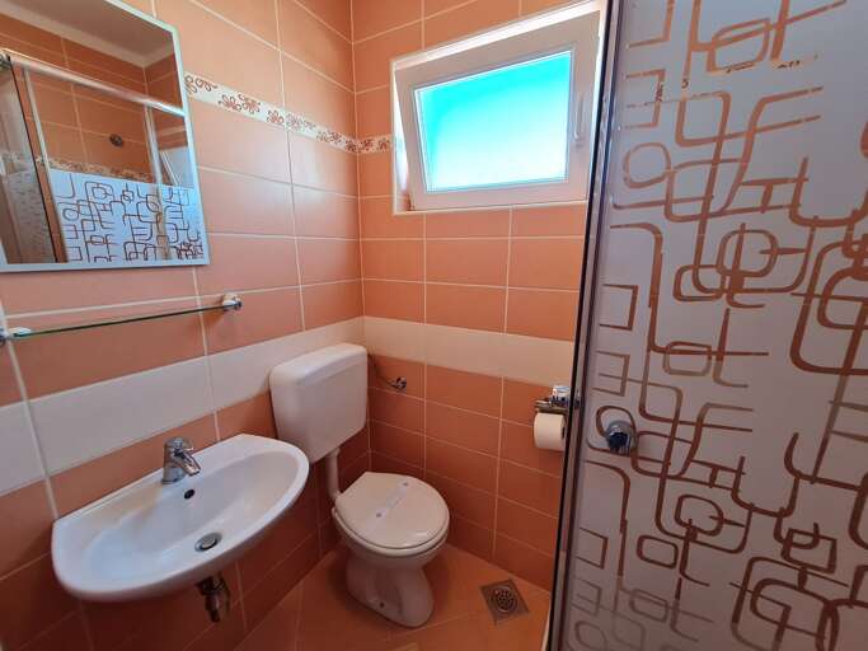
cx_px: 434
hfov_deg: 106.2
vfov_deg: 89.9
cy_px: 326
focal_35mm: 13
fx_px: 326
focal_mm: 1.74
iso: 125
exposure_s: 1/50
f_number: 2.2
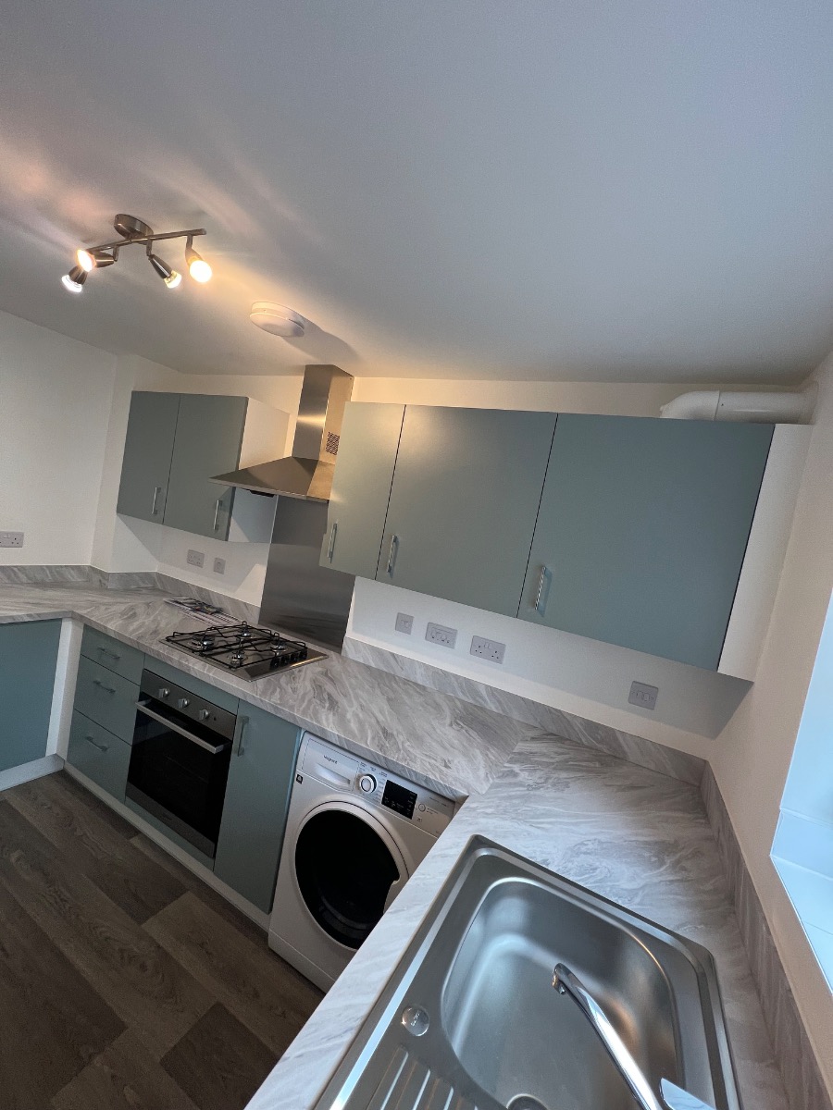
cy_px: 555
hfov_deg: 89.9
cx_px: 416
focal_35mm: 13
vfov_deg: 106.2
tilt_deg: -4.7
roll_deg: -10.6
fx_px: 417
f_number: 1.8
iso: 80
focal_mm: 1.57
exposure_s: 1/100
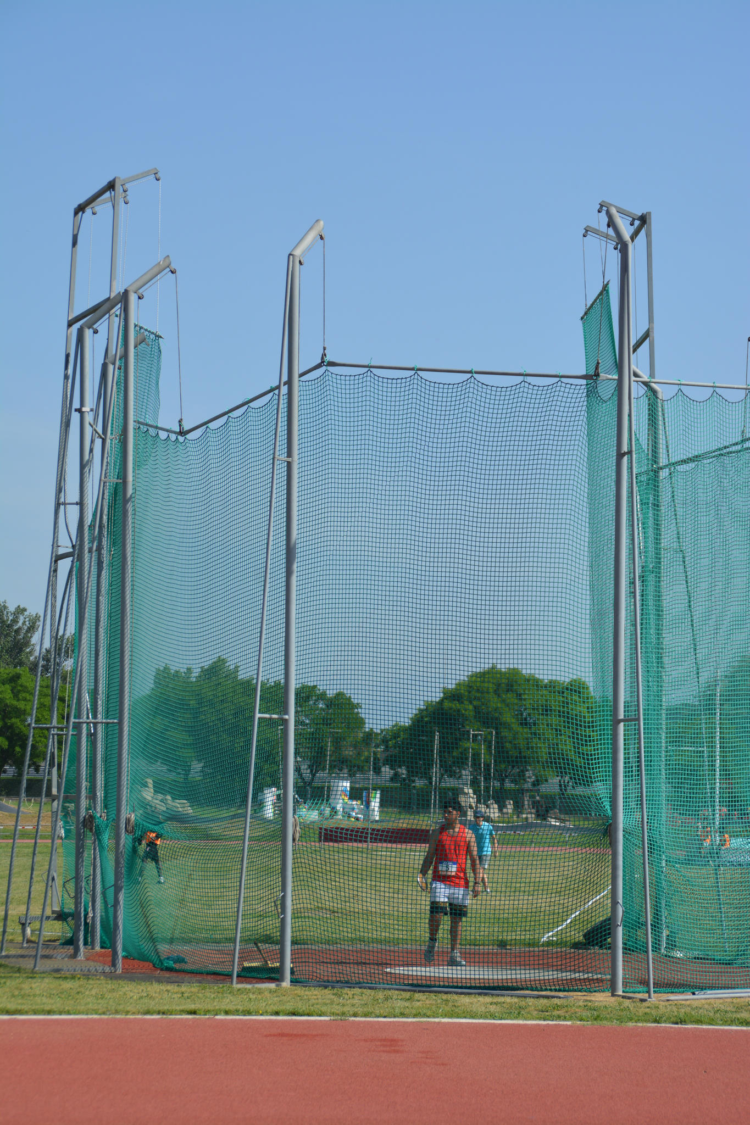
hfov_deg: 13.0
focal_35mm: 105
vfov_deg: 19.5
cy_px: 562
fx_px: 3282
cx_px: 375
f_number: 7.1
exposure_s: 1/800
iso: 200
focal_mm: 70
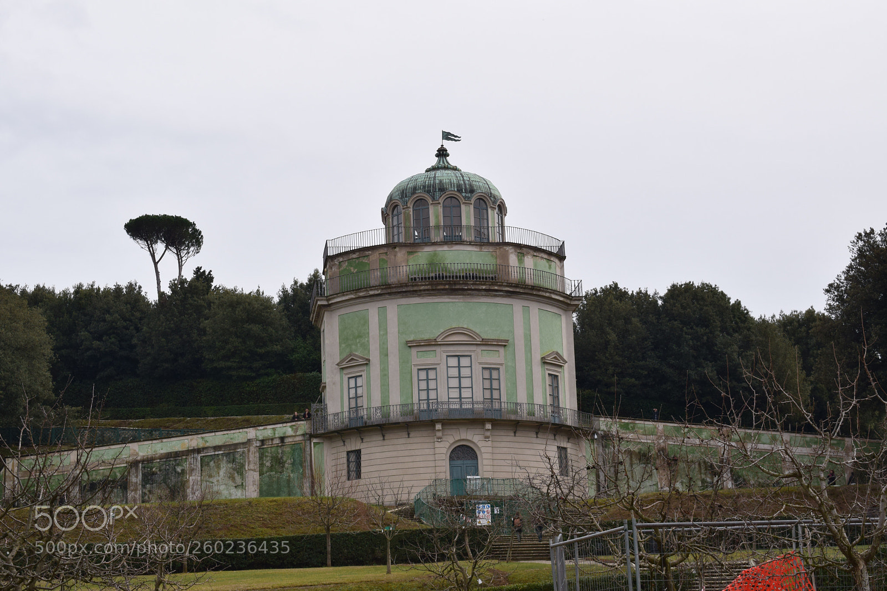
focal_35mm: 82
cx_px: 444
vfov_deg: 16.5
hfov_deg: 24.6
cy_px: 296
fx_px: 2032
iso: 400
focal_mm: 55
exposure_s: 1/400
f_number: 11
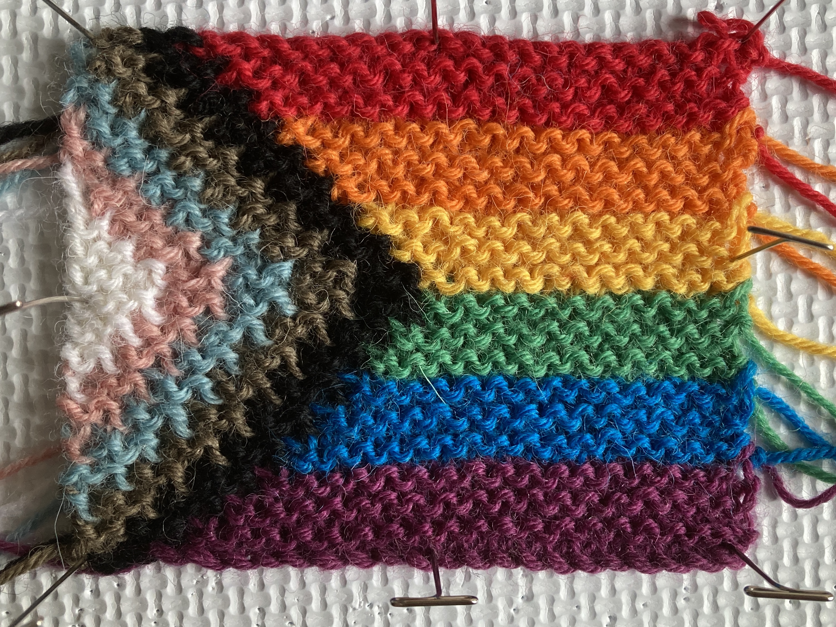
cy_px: 314
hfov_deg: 63.4
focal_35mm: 28
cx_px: 418
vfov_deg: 49.7
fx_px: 676
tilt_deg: -89.2
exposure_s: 1/60
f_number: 1.8
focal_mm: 3.99
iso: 125
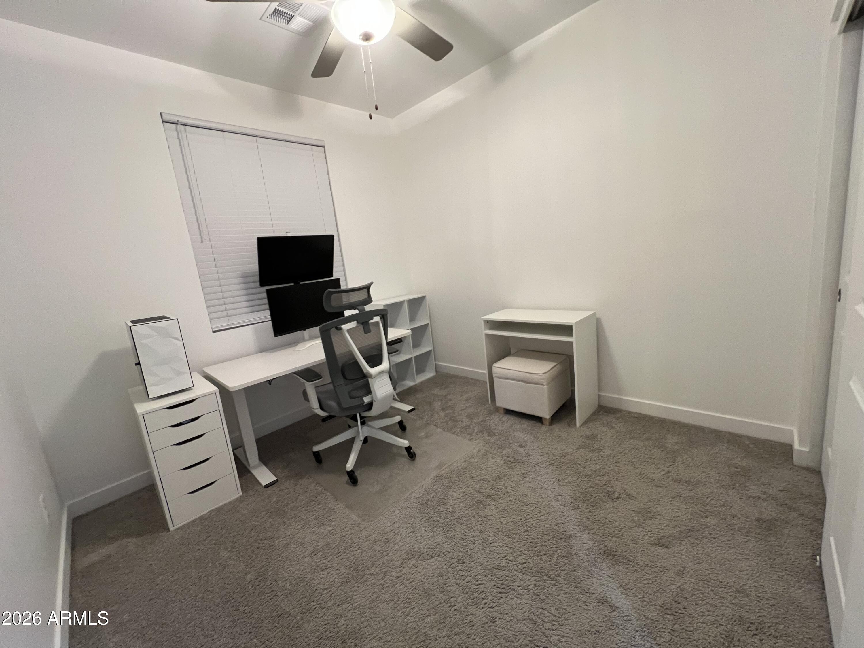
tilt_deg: -11.3
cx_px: 432
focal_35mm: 13
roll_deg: +6.6
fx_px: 324
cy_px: 324
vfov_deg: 89.9
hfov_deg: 106.2
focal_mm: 1.57
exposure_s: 1/60
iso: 500
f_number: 1.8
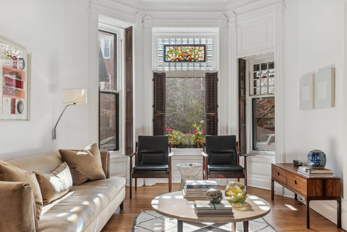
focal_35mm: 32
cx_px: 174
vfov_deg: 41.1
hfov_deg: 58.7
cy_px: 116
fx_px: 309
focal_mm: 32
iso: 1000
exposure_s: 1/640
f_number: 8
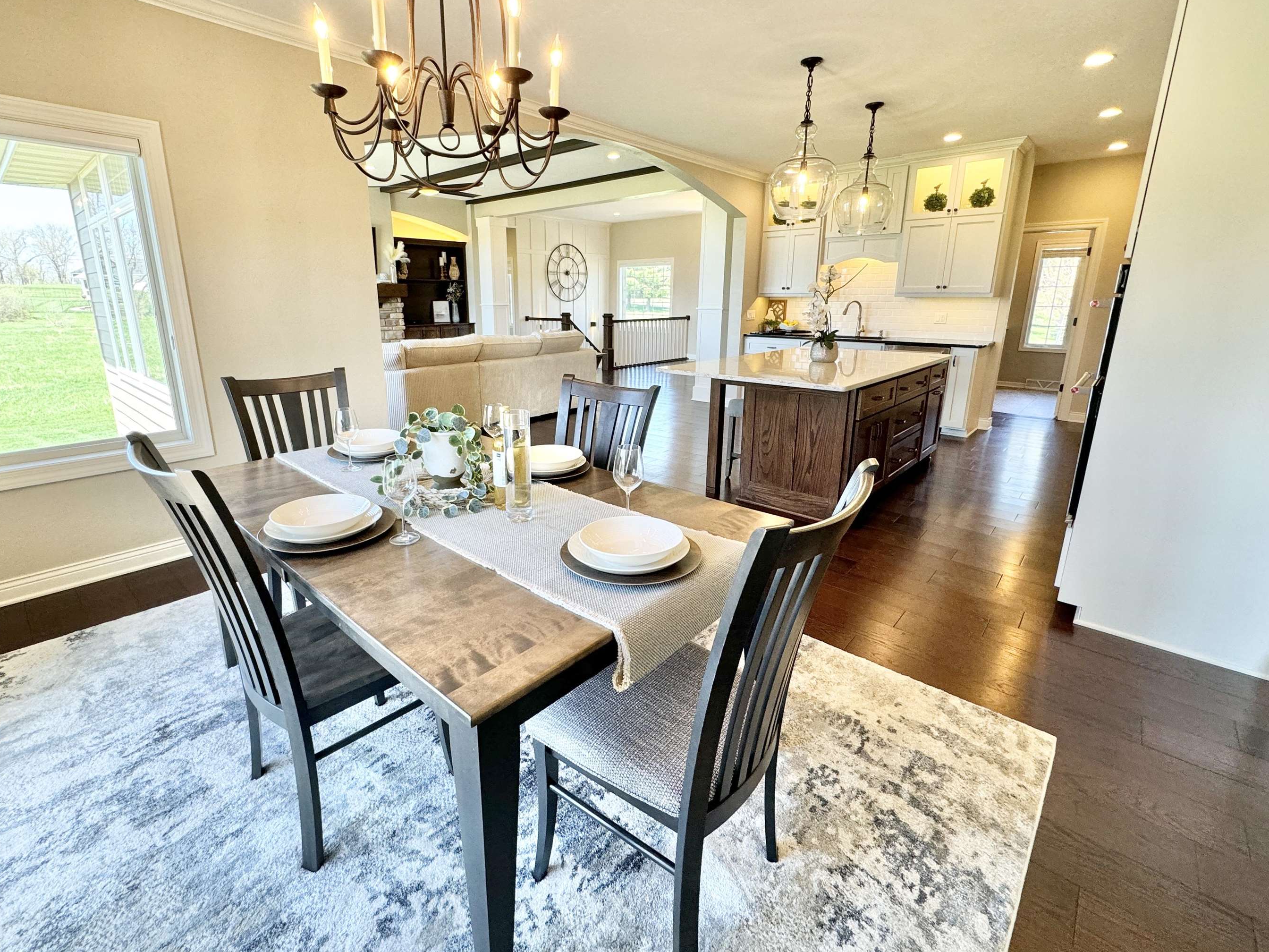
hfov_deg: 94.4
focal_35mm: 16
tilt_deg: -15.0
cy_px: 441
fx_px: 587
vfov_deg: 78.0
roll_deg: +0.0
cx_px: 598
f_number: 2.2
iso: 160
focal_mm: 2.22
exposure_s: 1/120
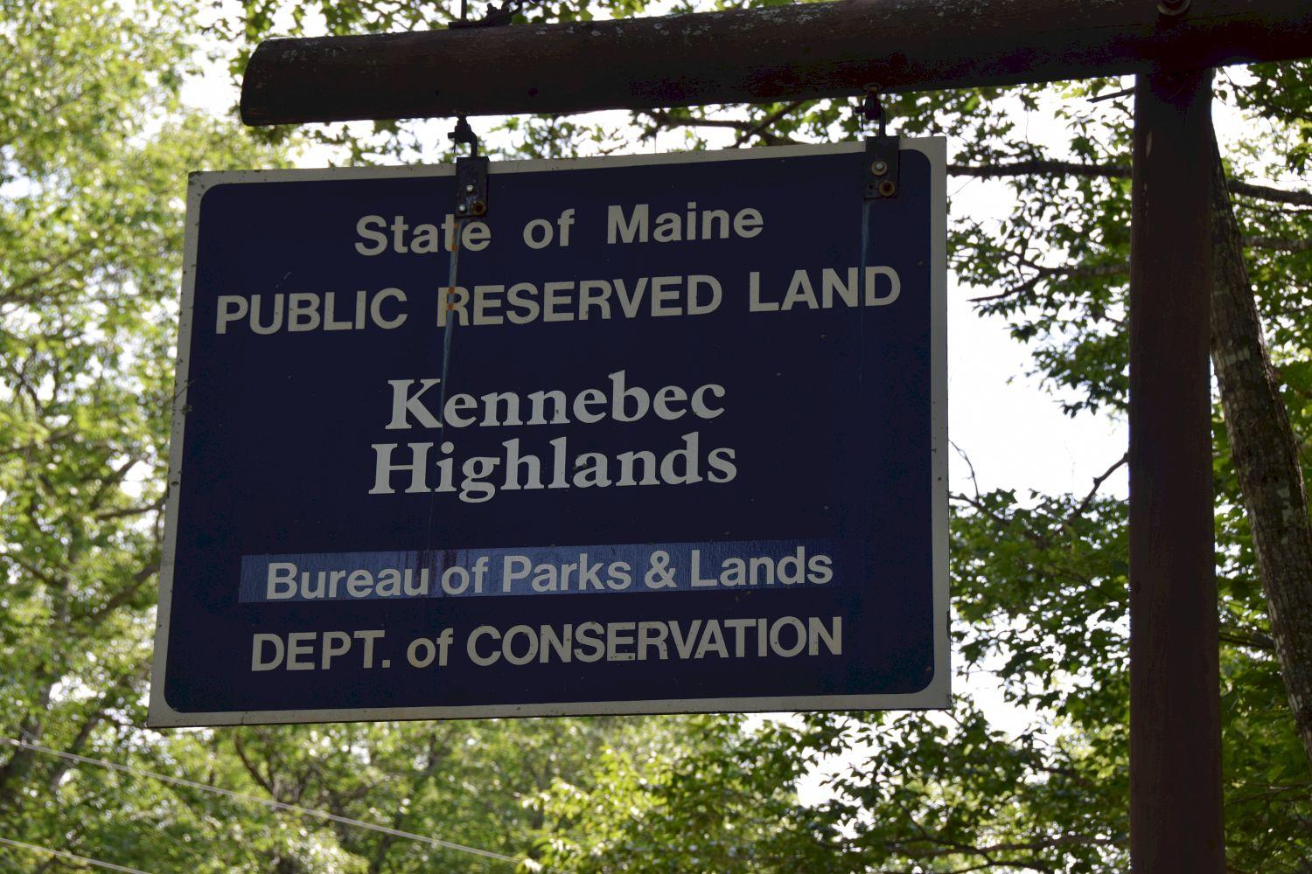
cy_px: 437
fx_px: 3061
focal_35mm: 84
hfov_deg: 24.2
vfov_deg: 16.3
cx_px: 656
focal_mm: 56
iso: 250
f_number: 8
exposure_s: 1/250
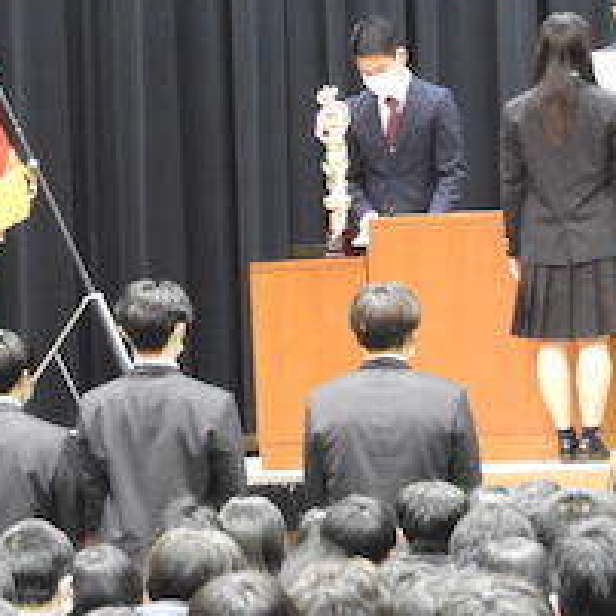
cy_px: 177
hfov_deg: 4.0
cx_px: 518
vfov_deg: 4.0
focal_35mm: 438
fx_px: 8818
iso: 800
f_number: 5.5
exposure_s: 1/5
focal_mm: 44.8
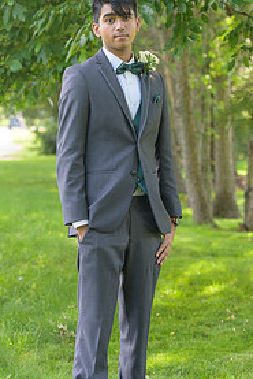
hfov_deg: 10.0
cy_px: 175
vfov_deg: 14.9
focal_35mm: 138
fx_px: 1453
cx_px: 127
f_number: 3.5
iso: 320
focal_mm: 85
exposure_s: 1/250
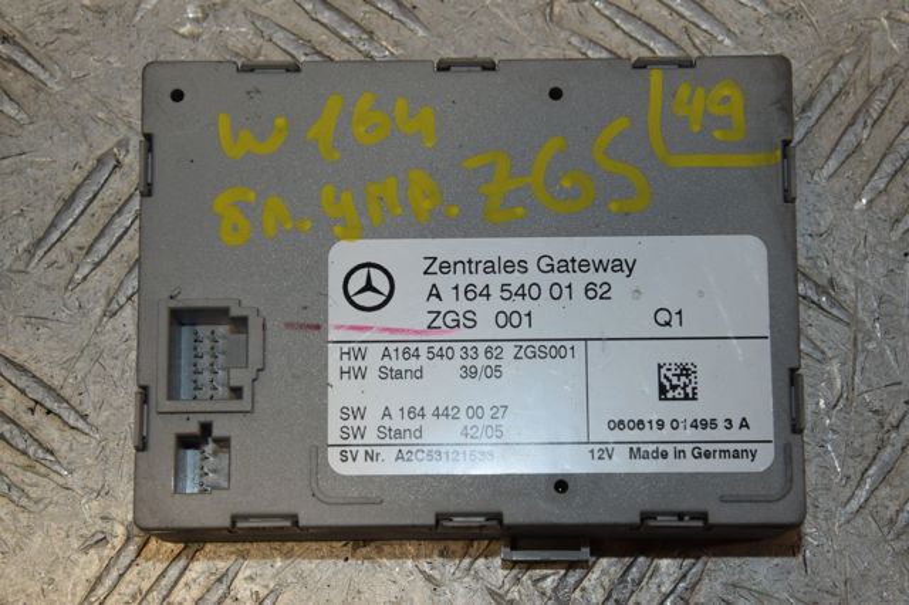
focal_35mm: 99
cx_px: 454
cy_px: 302
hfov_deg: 20.6
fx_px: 2498
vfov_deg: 13.8
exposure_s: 1/200
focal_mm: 66
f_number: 11
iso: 800
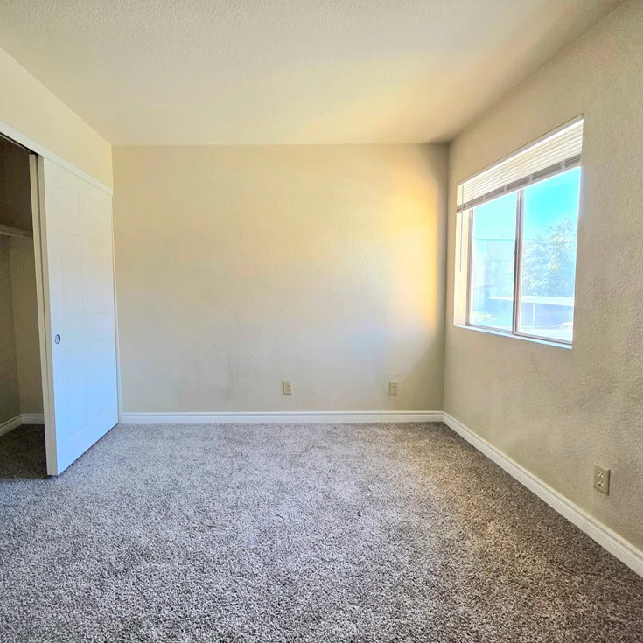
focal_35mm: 16
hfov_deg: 86.7
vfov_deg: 87.4
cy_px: 314
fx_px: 336
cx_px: 270
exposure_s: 1/120
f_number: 1.9
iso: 64
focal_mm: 2.2
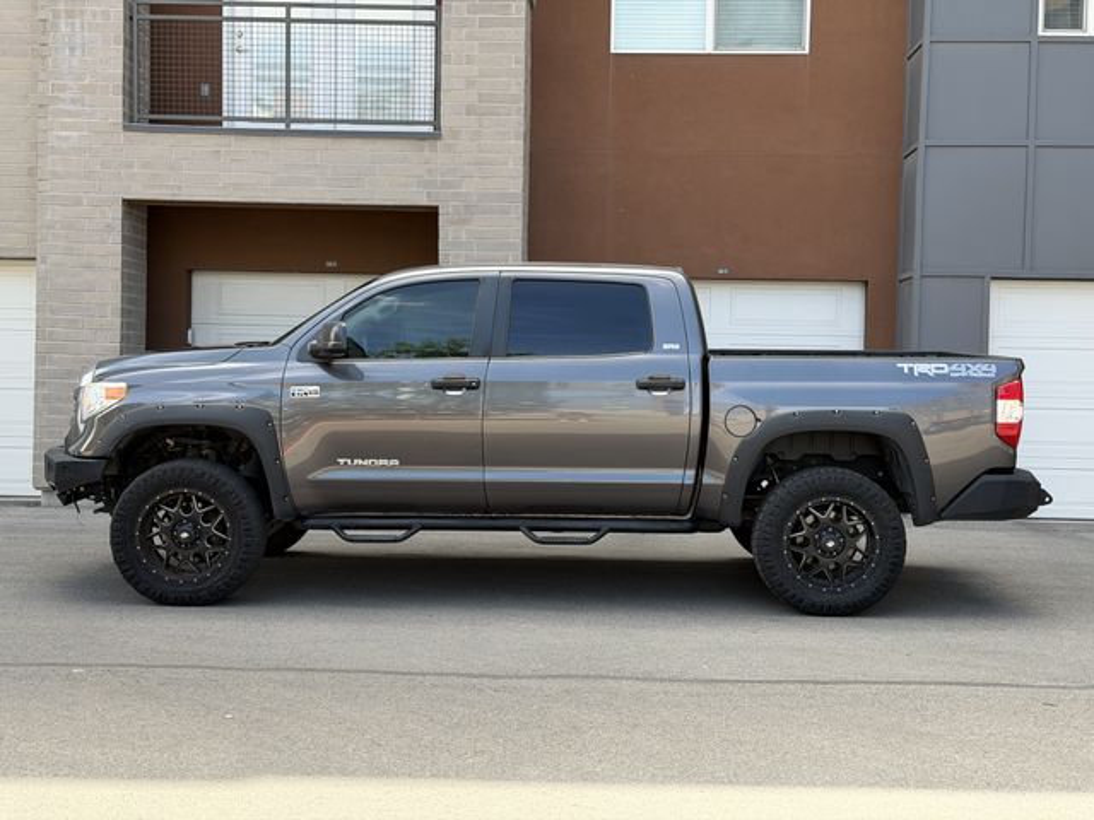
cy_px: 410
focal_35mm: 48
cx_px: 547
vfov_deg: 30.3
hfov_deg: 39.7
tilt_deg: -1.4
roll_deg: -1.3
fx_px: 1517
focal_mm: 6.76
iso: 64
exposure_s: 1/484
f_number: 1.78
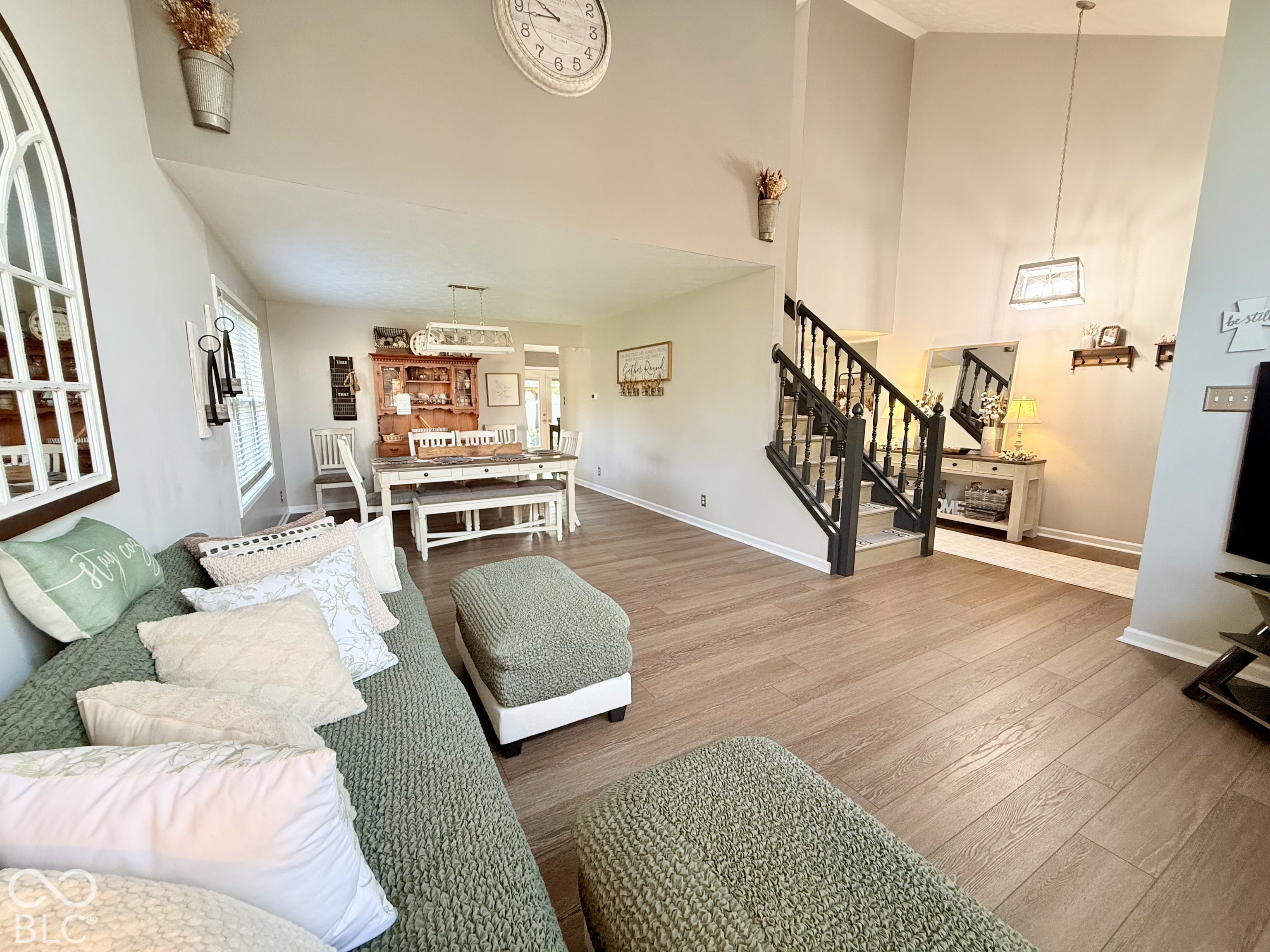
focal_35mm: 14
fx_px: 514
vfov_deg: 85.7
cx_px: 635
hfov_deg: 102.1
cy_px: 476
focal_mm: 2.22
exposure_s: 1/60
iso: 200
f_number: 2.2
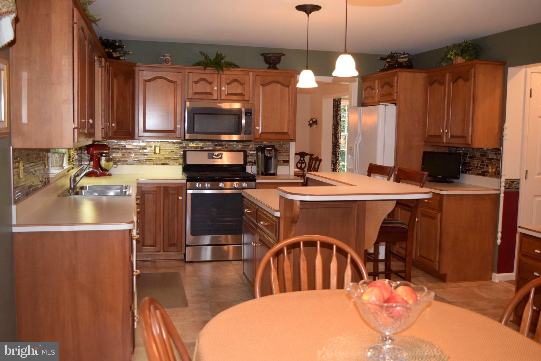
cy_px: 180
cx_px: 270
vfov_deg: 36.9
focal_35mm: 36
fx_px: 541
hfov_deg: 53.1
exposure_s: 1/80
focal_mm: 24
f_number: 4.5
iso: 800
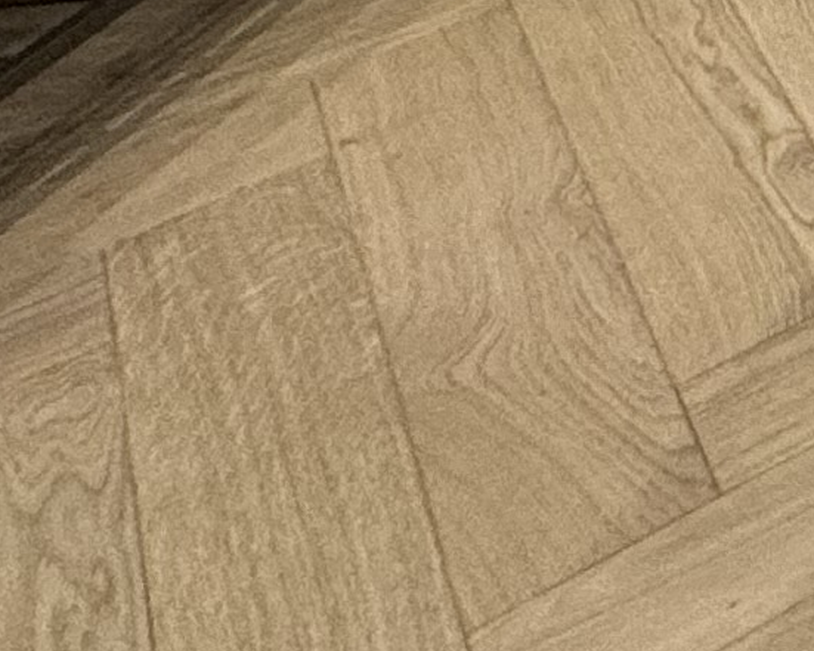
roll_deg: +1.3
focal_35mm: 100
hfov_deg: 11.7
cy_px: -1537
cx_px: 2358
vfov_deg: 9.7
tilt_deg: -0.8
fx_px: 2410
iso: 100
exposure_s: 1/120
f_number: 2.2
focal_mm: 2.22
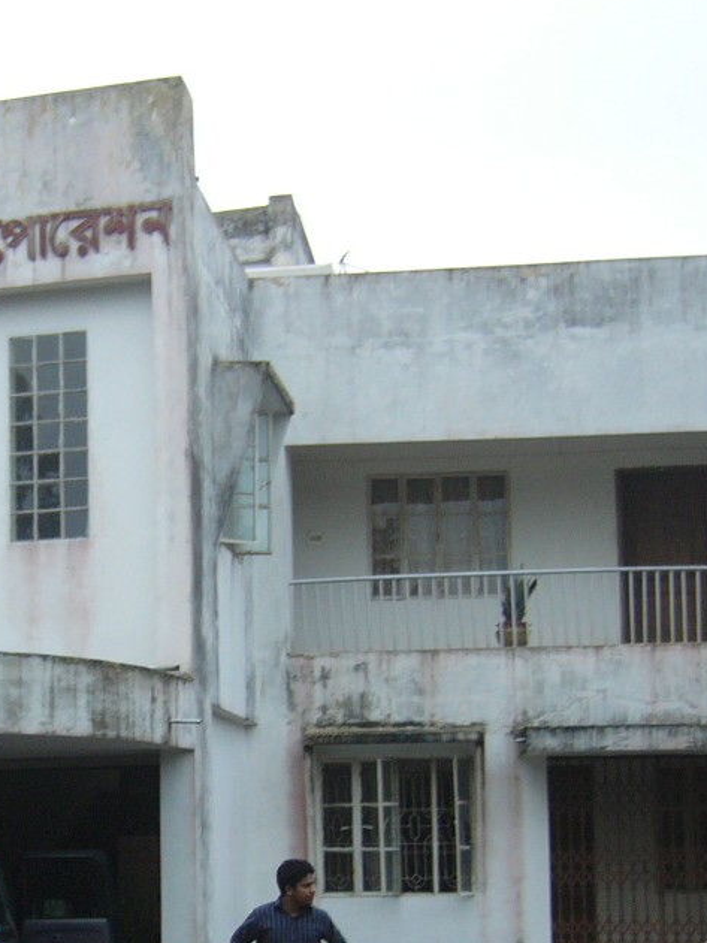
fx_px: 1934
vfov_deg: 27.1
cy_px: 695
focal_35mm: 71
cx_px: -19
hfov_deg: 20.0
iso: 100
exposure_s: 1/30
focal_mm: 5.8
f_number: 2.8
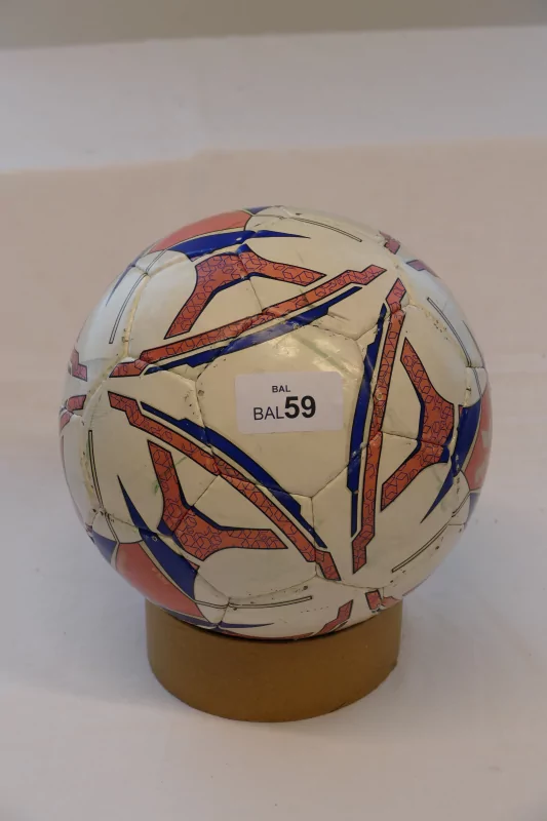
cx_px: 274
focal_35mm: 90
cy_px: 410
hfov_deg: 15.2
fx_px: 2052
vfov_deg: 22.6
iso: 320
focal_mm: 32.65
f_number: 3.8
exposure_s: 1/80
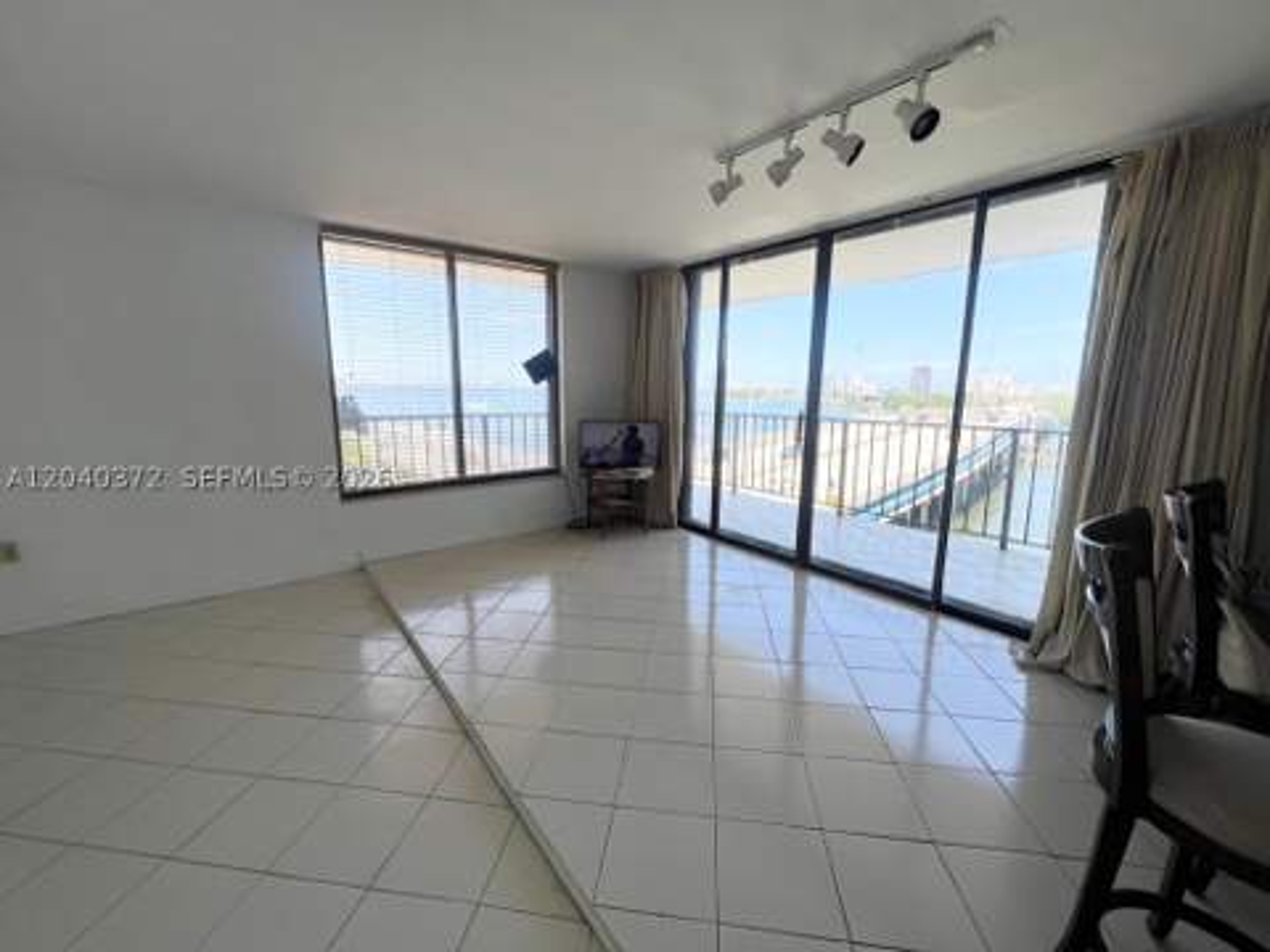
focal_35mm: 13
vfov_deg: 89.9
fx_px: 477
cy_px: 476
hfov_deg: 106.2
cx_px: 635
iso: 32
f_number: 1.8
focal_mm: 1.57
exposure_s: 1/453
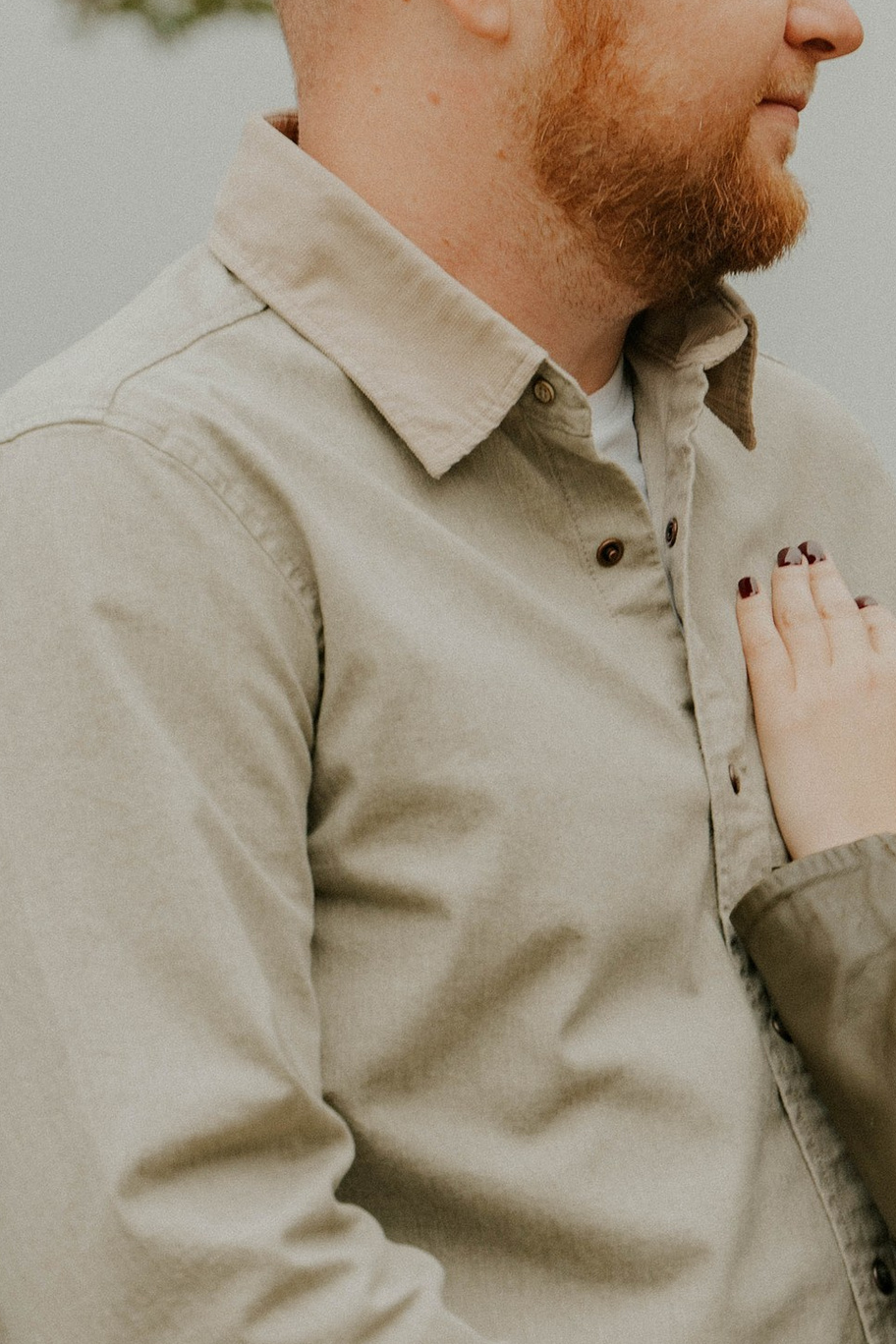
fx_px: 6495
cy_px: 545
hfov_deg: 7.9
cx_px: 847
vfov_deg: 11.8
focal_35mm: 174
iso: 250
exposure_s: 1/160
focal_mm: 62
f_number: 4.5
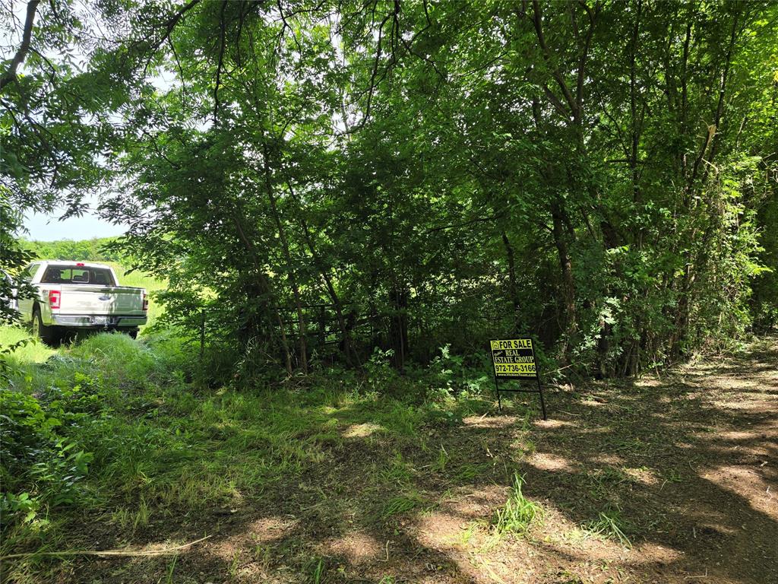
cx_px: 389
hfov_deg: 73.9
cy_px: 292
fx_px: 517
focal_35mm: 23
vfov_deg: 58.9
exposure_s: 1/180
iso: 16
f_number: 1.7
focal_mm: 6.3
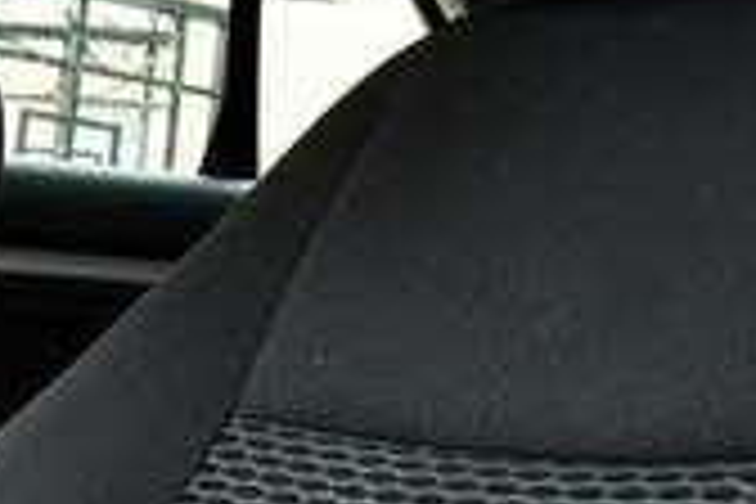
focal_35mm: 106
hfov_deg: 17.8
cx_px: -274
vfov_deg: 12.0
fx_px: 2226
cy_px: -374
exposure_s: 1/250
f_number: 5.6
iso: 800
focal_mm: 18
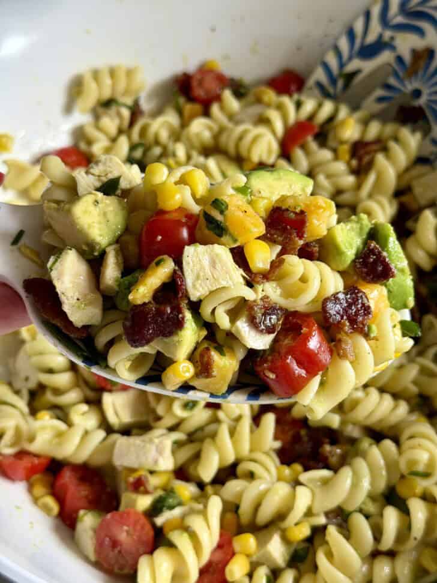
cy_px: 292
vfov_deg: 39.7
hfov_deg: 30.3
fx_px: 808
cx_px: 218
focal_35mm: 48
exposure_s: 1/121
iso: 50
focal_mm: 6.8
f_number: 1.8
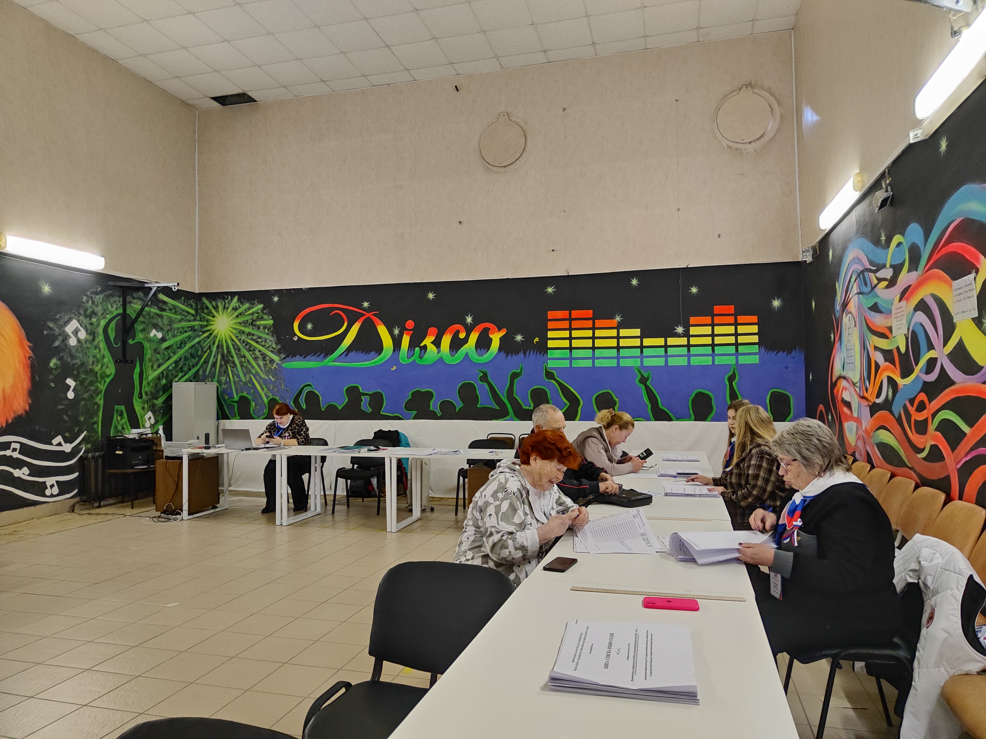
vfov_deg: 58.9
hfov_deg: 73.9
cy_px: 370
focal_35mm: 23
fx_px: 655
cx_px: 493
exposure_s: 1/50
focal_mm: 5.59
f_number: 1.88
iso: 886
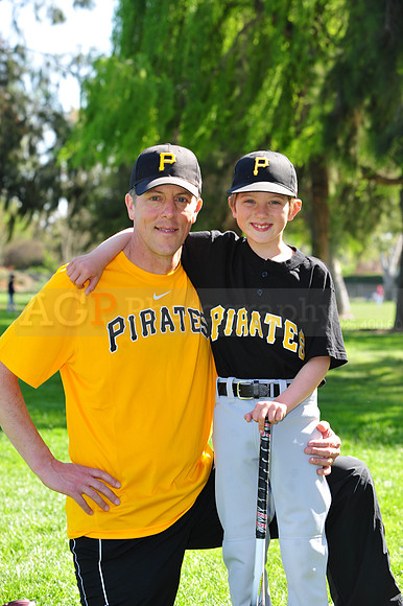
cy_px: 303
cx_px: 202
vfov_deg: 22.2
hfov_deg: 14.8
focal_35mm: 92
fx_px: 1547
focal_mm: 92
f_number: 7.1
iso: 200
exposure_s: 1/160
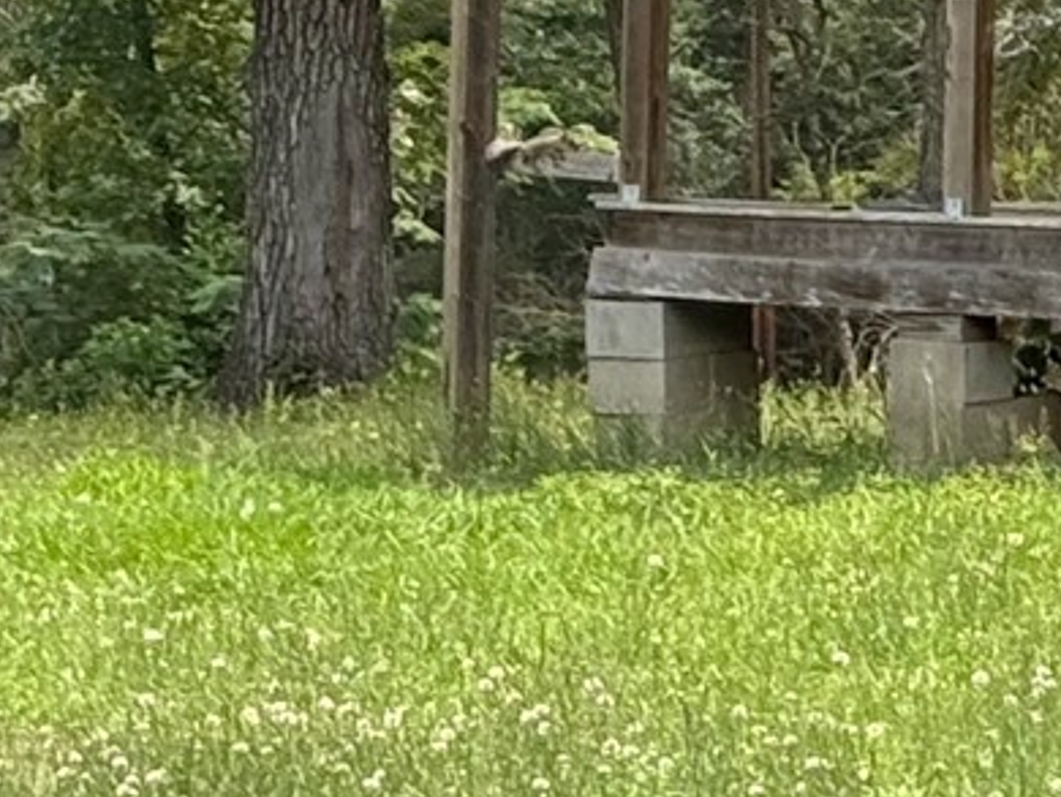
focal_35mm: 252
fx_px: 7729
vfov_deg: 5.9
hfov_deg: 7.4
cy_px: -207
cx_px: 2408
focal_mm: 6.76
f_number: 1.78
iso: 100
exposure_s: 1/2415
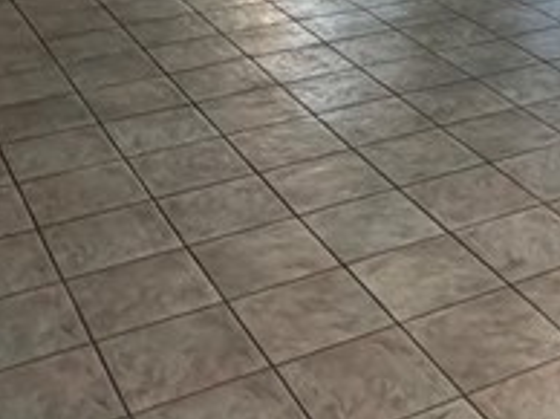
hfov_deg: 25.2
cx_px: 546
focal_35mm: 74
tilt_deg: -12.2
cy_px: -84
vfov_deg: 18.8
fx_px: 1196
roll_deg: -1.2
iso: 160
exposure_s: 1/120
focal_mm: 2.22
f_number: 2.2
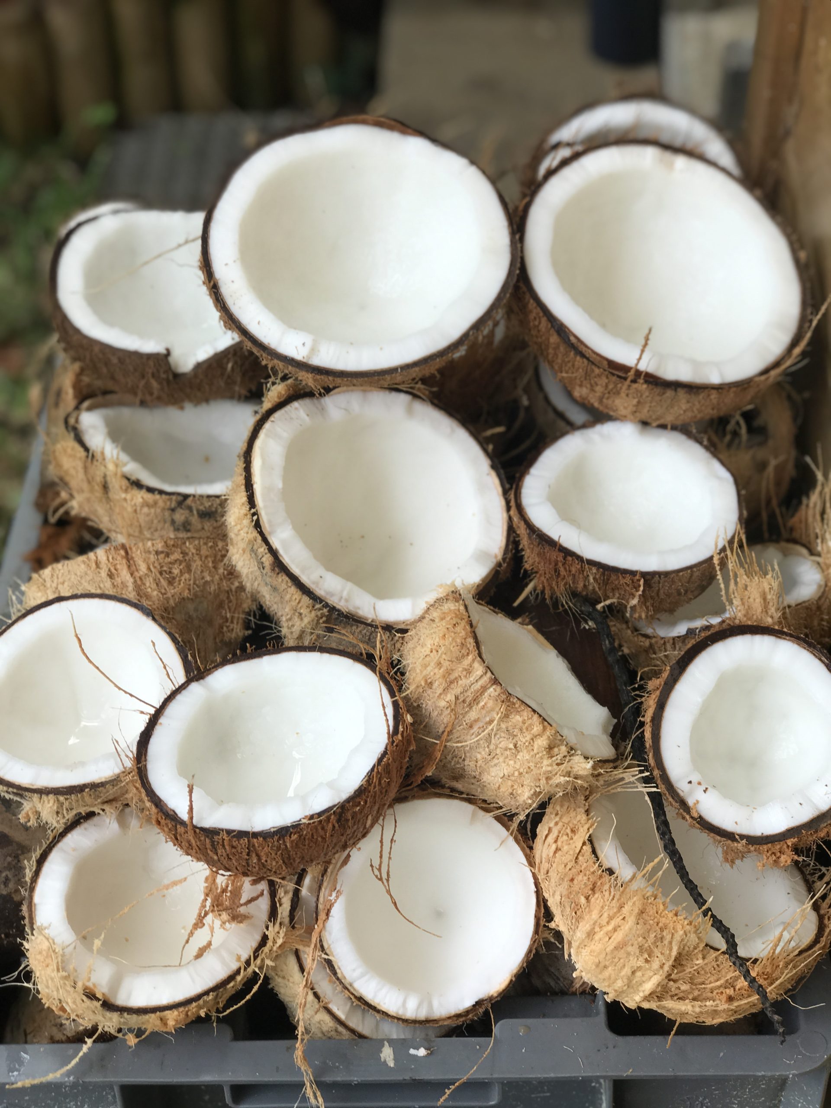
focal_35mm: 57
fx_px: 1824
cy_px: 554
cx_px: 416
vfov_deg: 33.8
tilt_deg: -47.5
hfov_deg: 25.7
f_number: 2.8
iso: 20
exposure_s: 1/131
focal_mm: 6.6
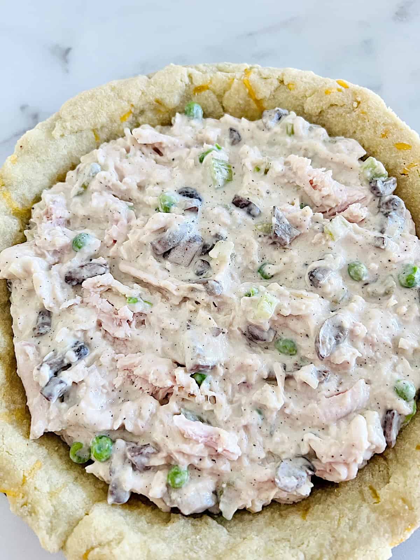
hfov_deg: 53.1
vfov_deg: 67.3
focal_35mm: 26
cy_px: 280
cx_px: 210
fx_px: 421
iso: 200
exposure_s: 1/60
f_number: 1.5
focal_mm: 5.7
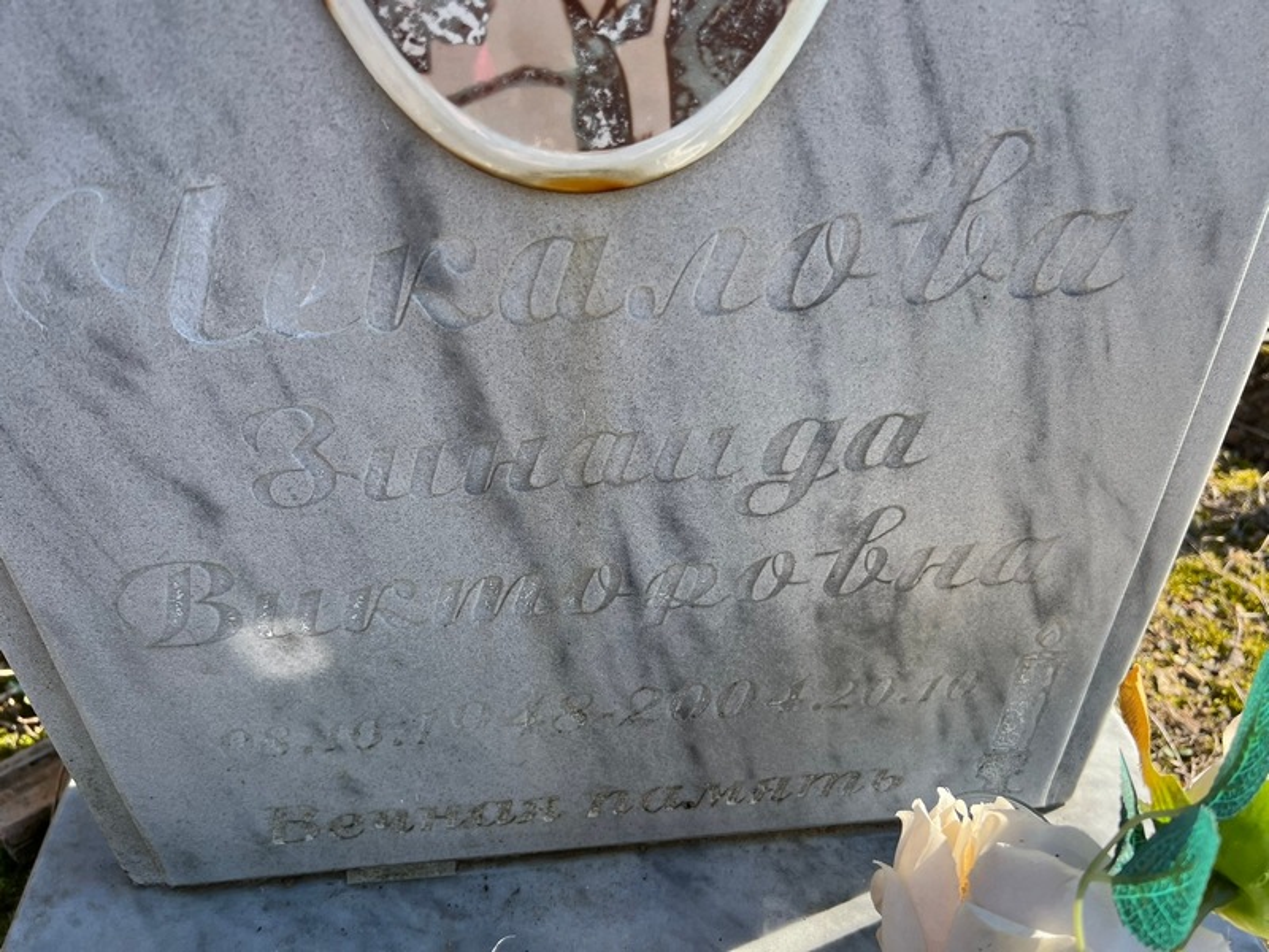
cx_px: 634
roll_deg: +0.5
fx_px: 953
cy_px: 476
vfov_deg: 53.1
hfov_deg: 67.3
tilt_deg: -37.2
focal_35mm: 26
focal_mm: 5.7
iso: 50
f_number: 1.5
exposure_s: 1/1252
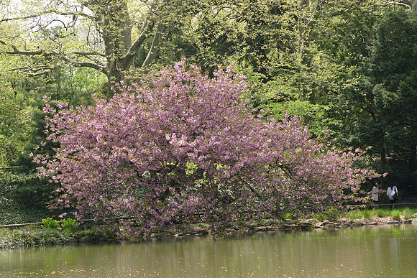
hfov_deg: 13.7
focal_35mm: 150
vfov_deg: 9.2
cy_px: 139
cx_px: 208
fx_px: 1738
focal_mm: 100
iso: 200
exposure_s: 1/200
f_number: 5.6
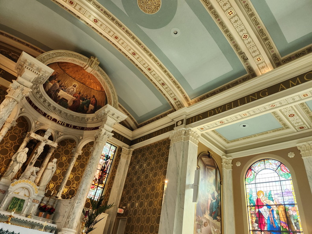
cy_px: 117
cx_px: 156
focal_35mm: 23
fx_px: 207
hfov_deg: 73.9
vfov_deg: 58.9
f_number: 1.8
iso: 200
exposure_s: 1/120
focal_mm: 5.4
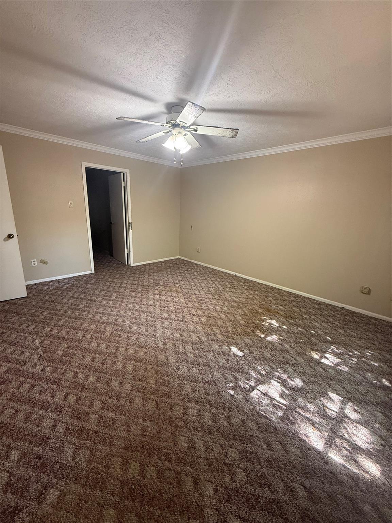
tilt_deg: -14.6
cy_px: 262
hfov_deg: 85.7
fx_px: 211
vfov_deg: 102.1
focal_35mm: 14
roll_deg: -2.5
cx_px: 196
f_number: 2.2
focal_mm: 2.22
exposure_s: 1/60
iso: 400
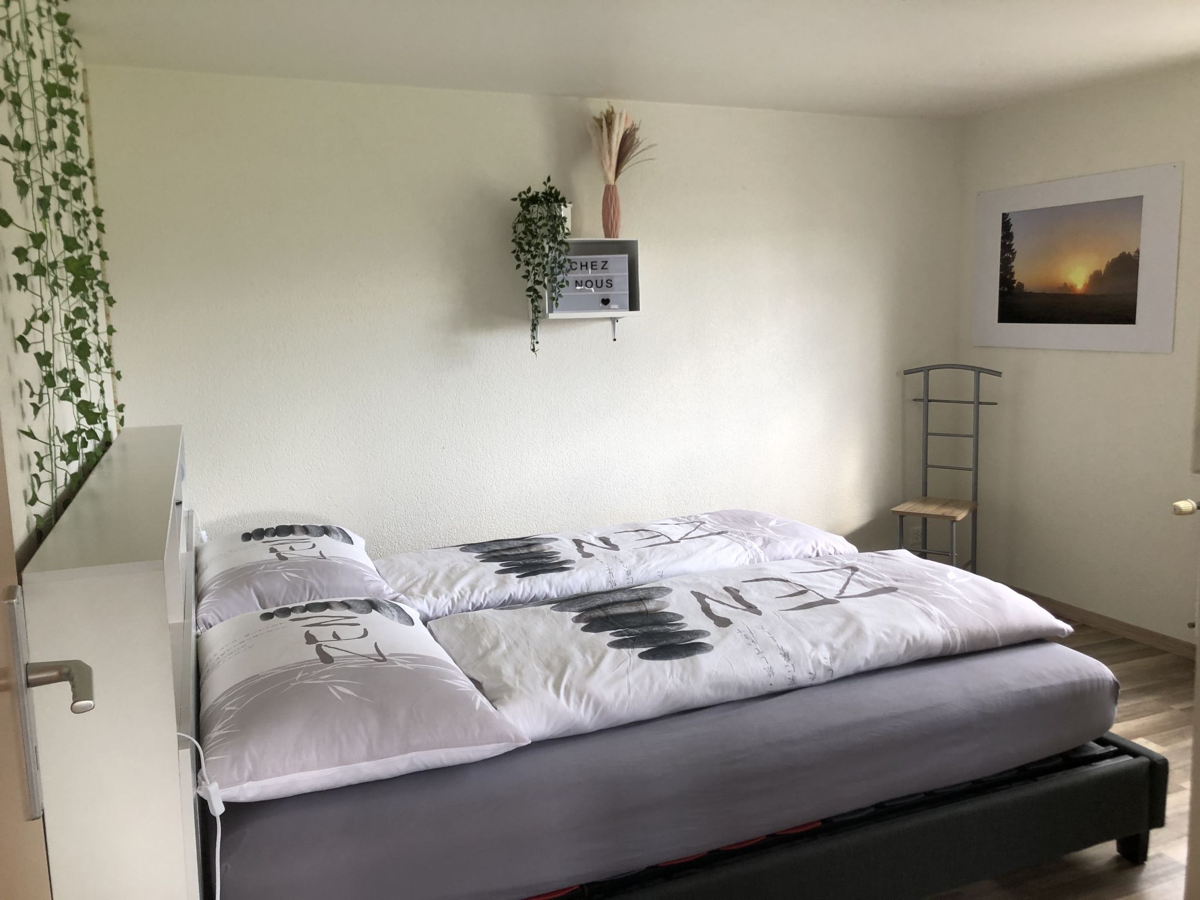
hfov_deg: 63.4
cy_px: 450
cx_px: 600
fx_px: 971
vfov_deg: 49.7
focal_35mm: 28
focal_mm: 3.99
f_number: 1.8
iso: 25
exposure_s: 1/30
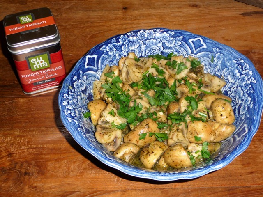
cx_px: 132
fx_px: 380
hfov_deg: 38.2
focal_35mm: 50
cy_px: 98
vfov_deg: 29.1
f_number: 4.2
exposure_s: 1/30
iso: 100
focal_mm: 8.5
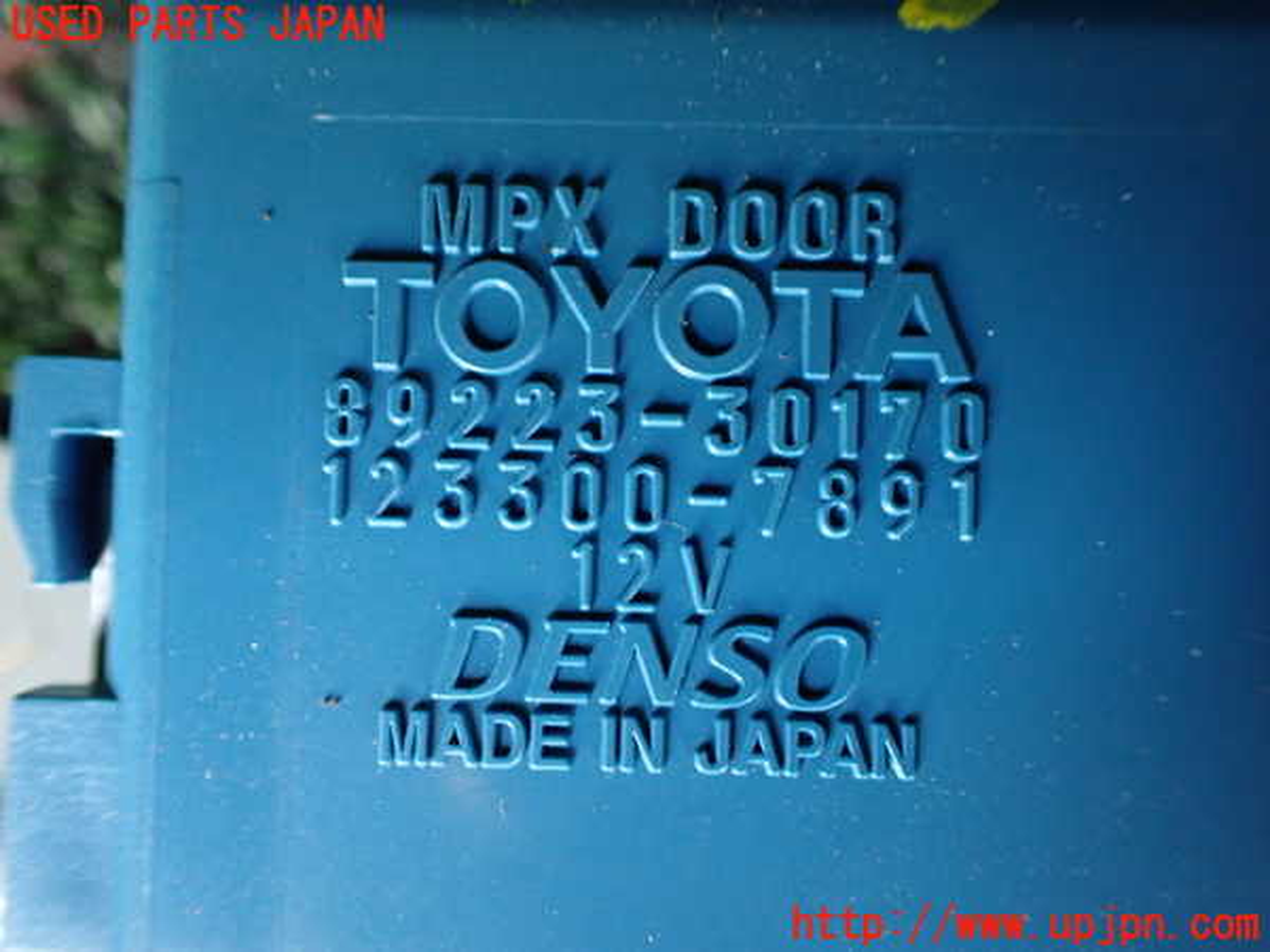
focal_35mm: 30
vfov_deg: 46.8
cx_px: 635
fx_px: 1101
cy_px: 476
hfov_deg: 60.0
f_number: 2.3
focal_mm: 5.4
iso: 800
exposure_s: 1/50
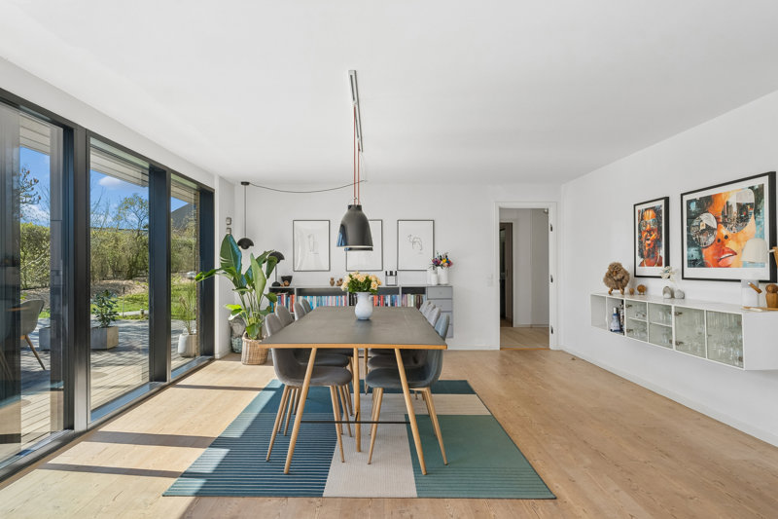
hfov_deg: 80.7
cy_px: 260
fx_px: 458
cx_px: 389
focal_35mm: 21
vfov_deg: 59.0
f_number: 7.1
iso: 800
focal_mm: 21.2
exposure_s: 1/250
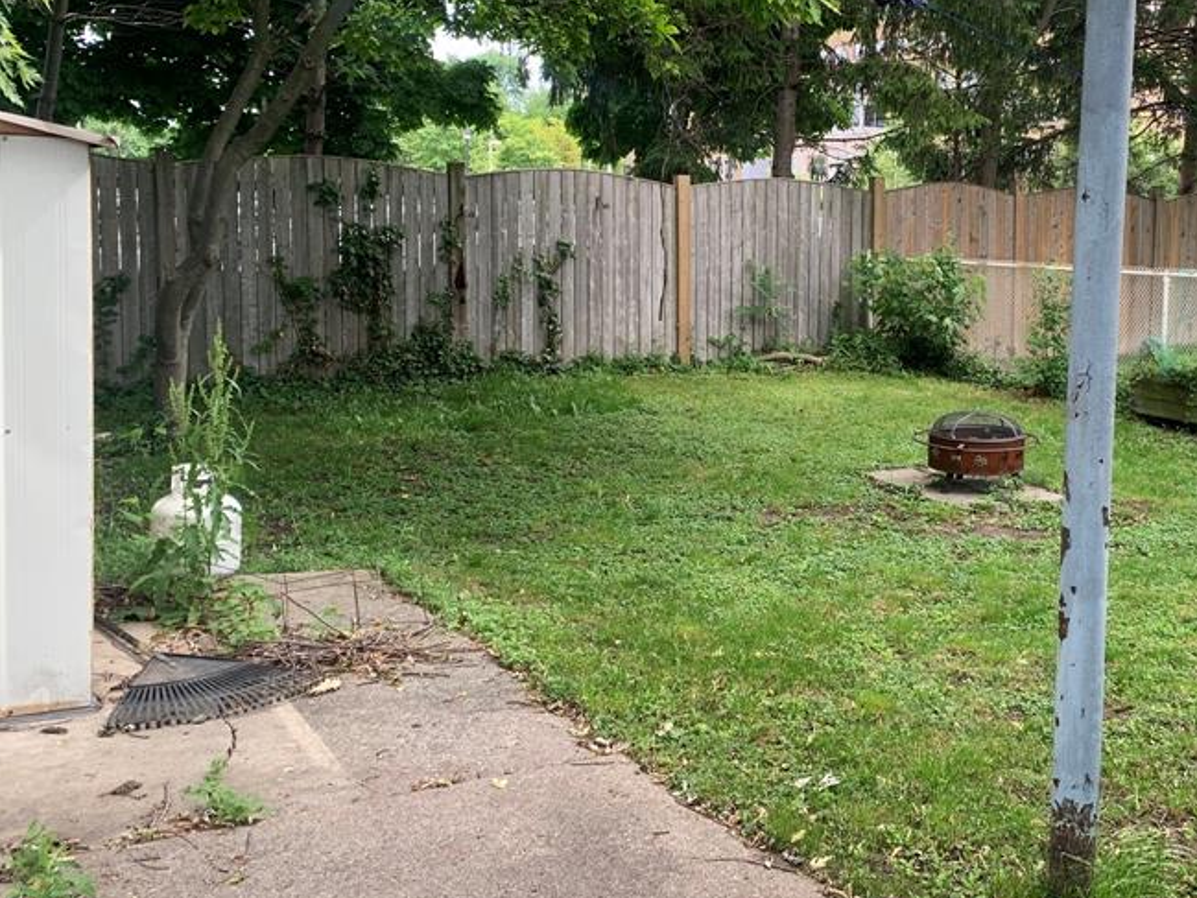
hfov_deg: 44.7
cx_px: 854
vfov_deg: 35.0
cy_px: 365
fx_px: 1418
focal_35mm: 41
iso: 32
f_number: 1.8
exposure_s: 1/122
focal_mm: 4.25
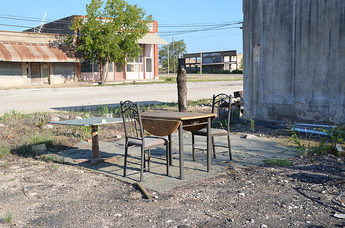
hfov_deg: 46.5
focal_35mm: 42
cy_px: 114
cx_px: 172
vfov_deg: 31.7
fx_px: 402
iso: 140
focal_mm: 28
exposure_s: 1/250
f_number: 8
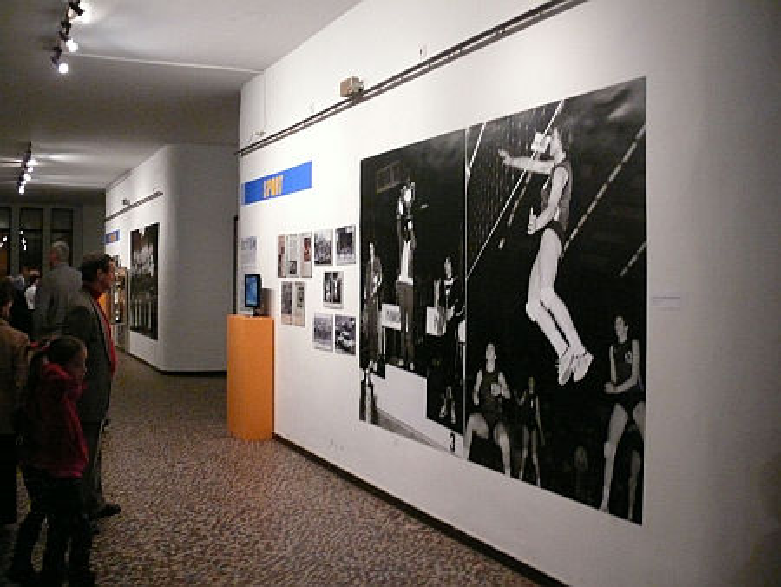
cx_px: 390
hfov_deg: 52.6
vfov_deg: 40.7
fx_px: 790
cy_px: 294
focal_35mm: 35
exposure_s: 1/30
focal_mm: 7.4
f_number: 2.8
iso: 800
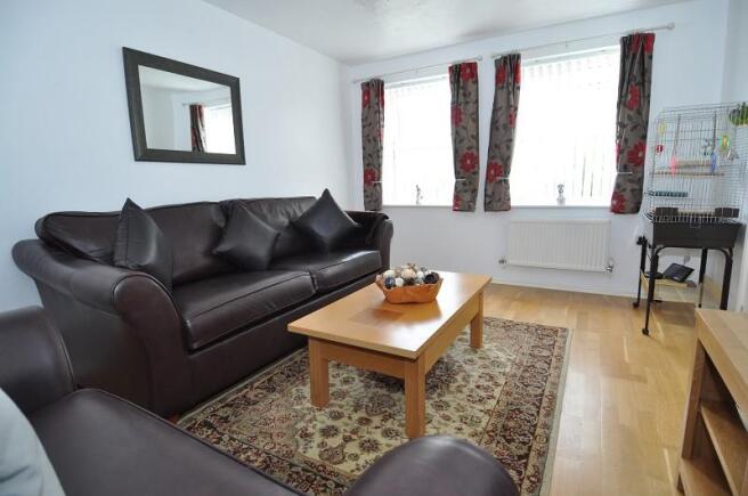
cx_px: 374
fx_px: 373
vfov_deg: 67.2
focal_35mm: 18
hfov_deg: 90.1
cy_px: 248
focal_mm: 12
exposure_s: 1/60
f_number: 4
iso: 400
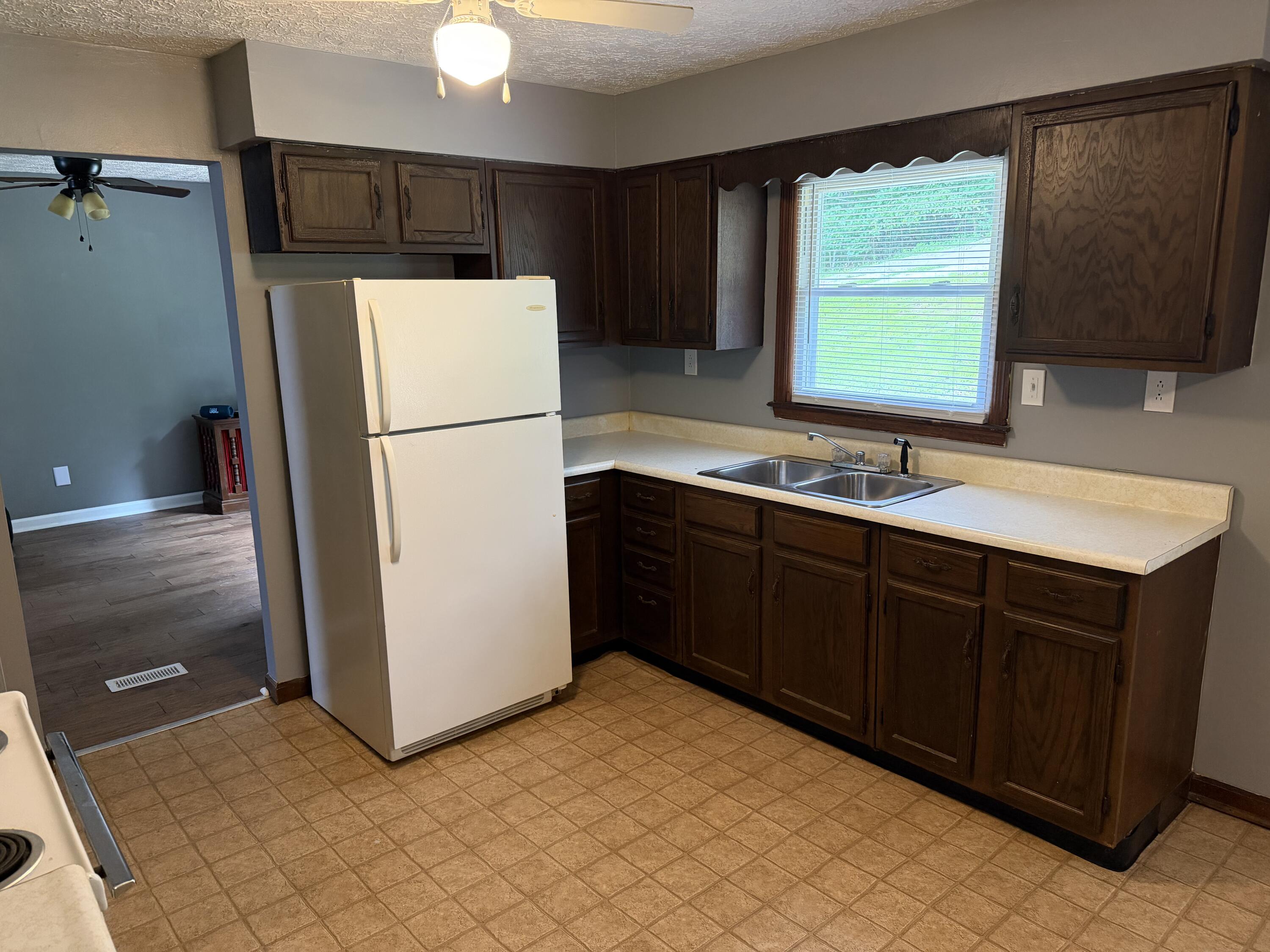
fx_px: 881
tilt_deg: -11.7
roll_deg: +1.4
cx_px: 635
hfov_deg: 71.6
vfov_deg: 56.8
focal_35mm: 24
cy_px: 476
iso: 500
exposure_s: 1/60
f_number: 1.78
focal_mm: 6.76
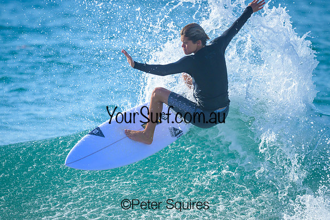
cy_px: 149
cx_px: 165
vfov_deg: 1.3
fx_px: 9930
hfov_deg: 1.9
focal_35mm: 1083
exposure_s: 1/2500
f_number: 6.3
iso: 320
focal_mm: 800
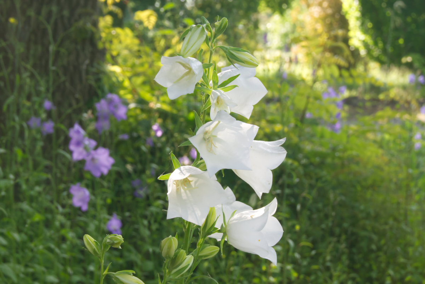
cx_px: 212
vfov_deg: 16.6
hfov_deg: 24.6
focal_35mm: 82
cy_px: 142
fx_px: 974
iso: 1000
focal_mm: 55
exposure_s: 1/100
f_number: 16
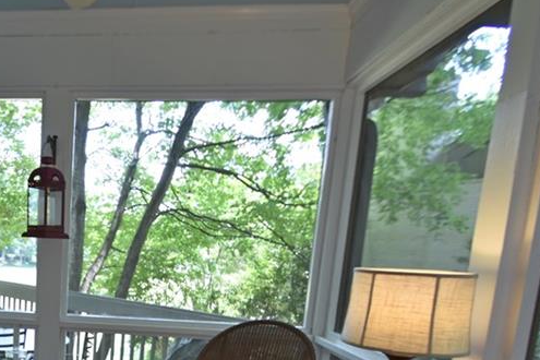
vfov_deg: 39.0
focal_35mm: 31
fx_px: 465
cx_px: 59
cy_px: 332
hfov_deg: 53.2
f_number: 3.5
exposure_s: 1/30
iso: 100
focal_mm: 10
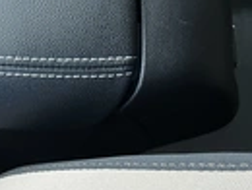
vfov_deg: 16.4
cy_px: -50
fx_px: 627
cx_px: -39
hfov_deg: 21.3
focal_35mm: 86
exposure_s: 1/122
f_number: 1.8
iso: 50
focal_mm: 3
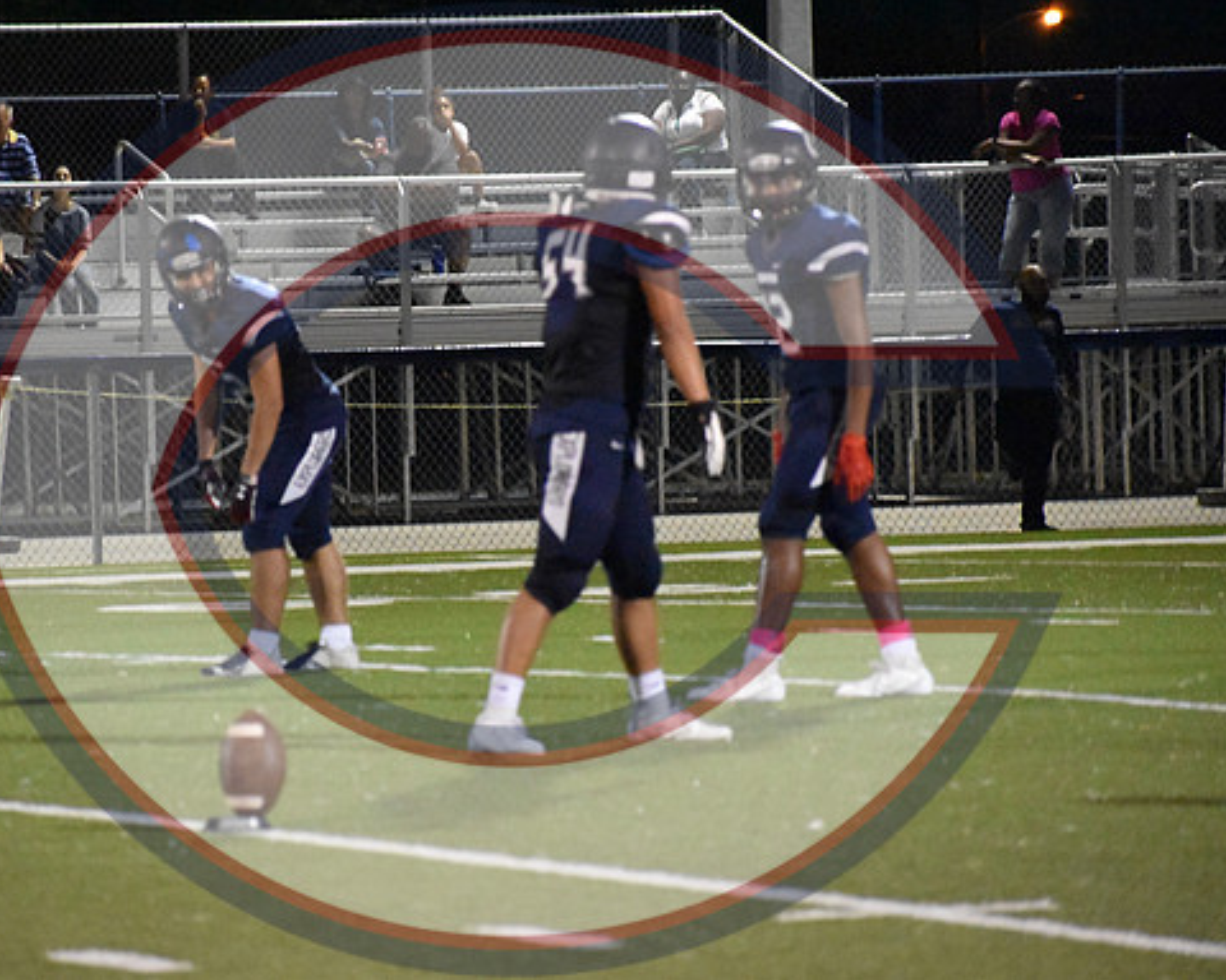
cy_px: 489
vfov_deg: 5.4
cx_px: 501
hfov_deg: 6.7
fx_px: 10486
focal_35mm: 289
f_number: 5
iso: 12800
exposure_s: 1/320
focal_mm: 170
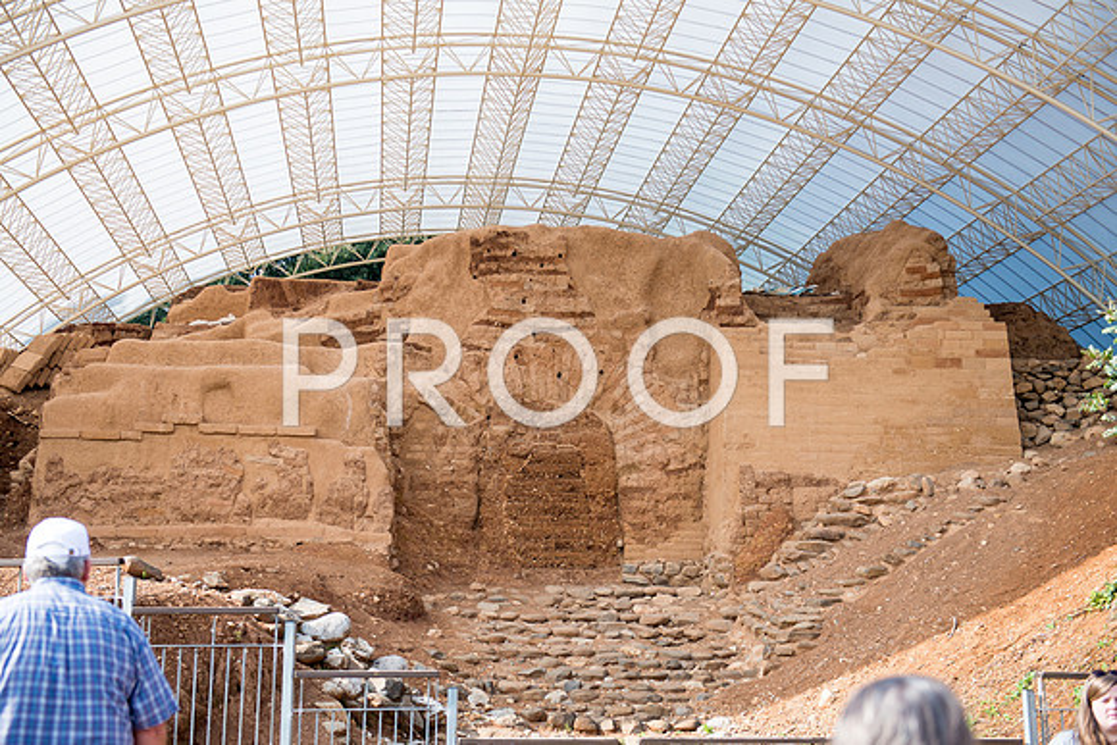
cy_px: 372
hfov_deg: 39.6
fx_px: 1552
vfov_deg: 27.0
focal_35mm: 50
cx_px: 558
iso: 100
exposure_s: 1/500
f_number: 2.8
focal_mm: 50
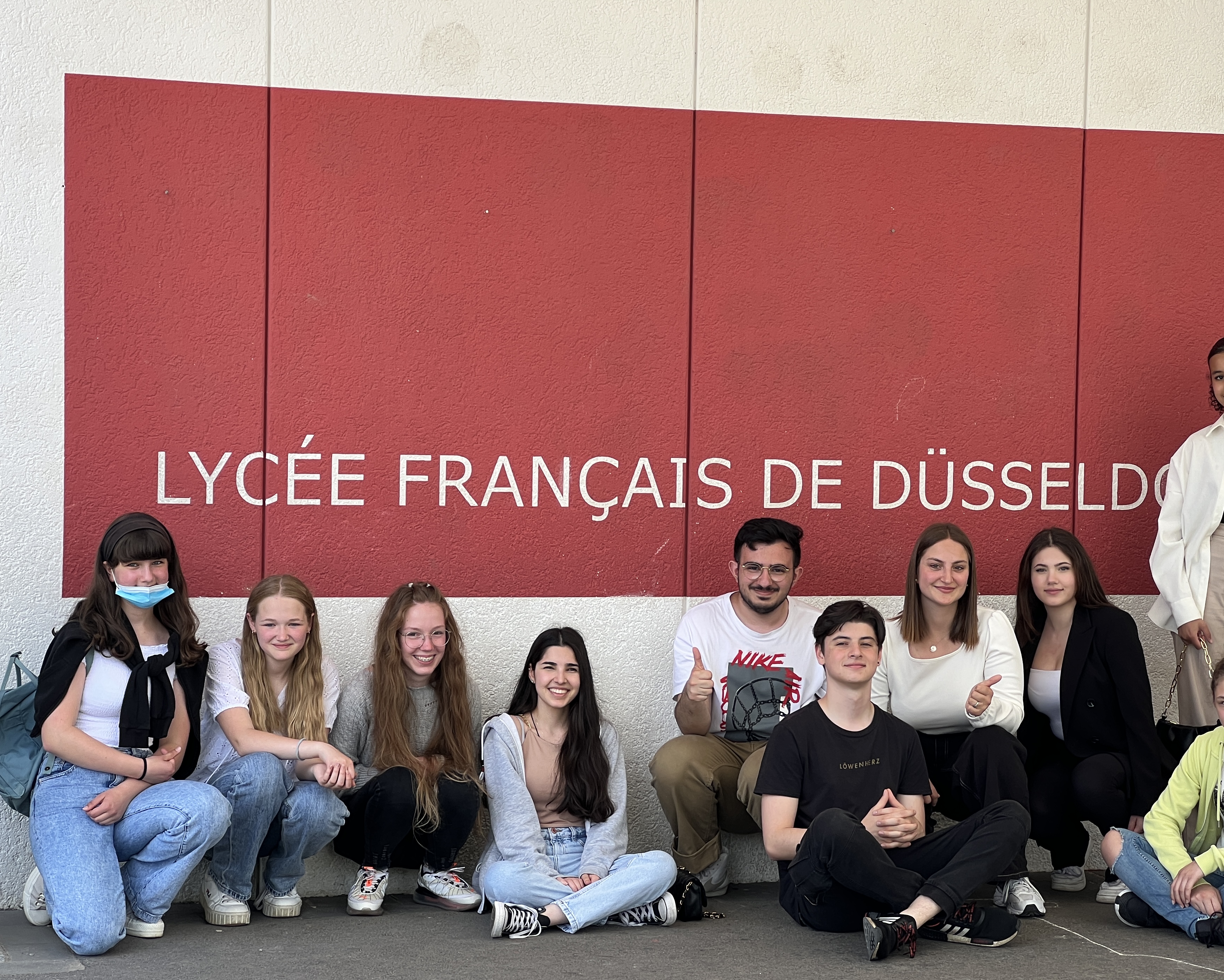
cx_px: 649
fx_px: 3152
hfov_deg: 22.0
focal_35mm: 87
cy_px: 521
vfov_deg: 17.7
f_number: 2.8
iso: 32
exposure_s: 1/115
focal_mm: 9
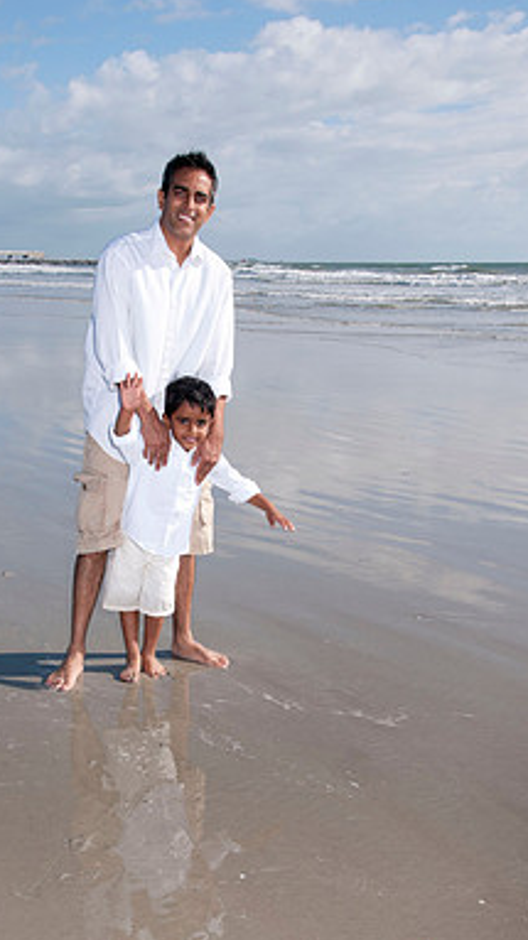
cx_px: 176
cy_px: 547
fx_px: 1197
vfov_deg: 42.8
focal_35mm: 48
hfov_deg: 24.8
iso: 100
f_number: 11
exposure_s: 1/250
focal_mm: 26
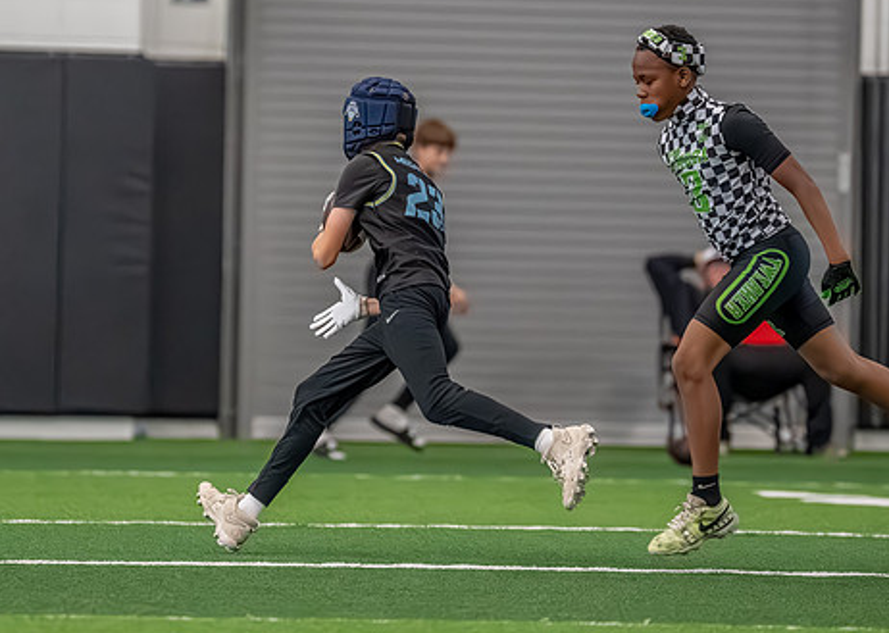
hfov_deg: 4.8
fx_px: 10593
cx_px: 337
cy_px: 176
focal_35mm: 420
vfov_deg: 3.4
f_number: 2.8
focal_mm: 200
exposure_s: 1/1000
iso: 6400
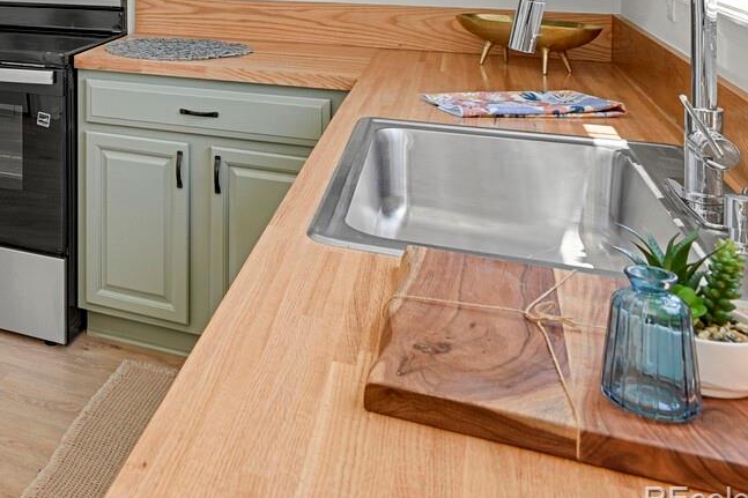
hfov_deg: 37.9
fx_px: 872
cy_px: -92
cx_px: -93
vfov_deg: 28.1
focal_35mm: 42
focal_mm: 17
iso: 250
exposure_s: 1/1.25
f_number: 8
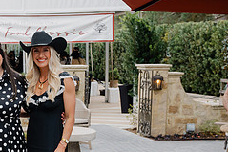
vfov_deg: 15.9
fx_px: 538
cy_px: 127
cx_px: -30
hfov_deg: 22.4
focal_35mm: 85
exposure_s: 1/250
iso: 500
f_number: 5.6
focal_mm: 35
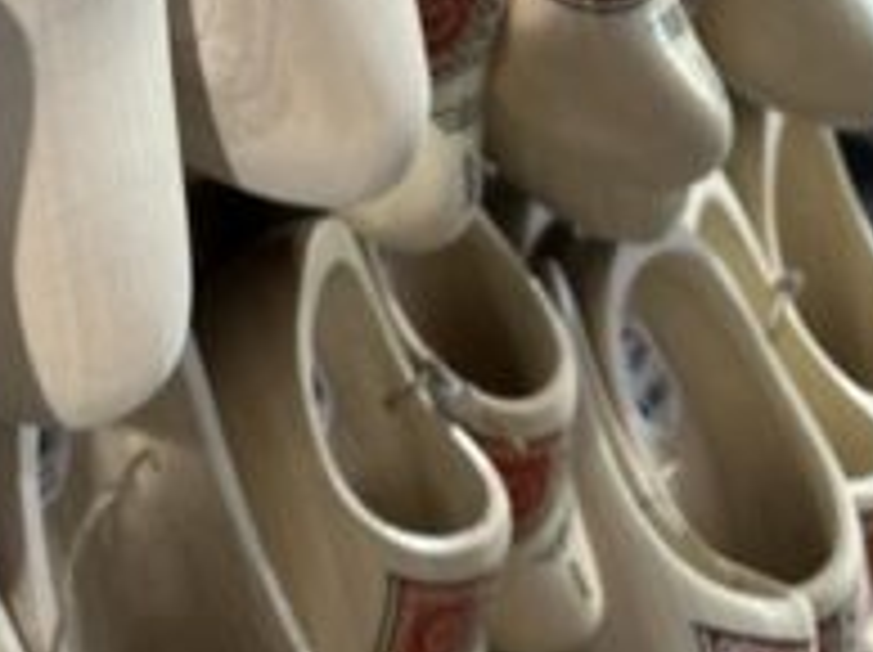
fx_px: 3199
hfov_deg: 15.4
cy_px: -1039
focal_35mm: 127
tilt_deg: -11.4
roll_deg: -2.6
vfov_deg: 9.9
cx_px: 148
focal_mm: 6.86
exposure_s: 1/50
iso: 64
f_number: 1.78
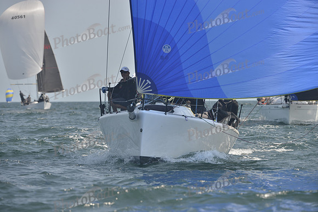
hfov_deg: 7.4
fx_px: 2474
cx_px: 159
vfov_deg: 4.9
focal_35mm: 280
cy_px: 106
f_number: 8
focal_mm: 280
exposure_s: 1/1000
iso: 280
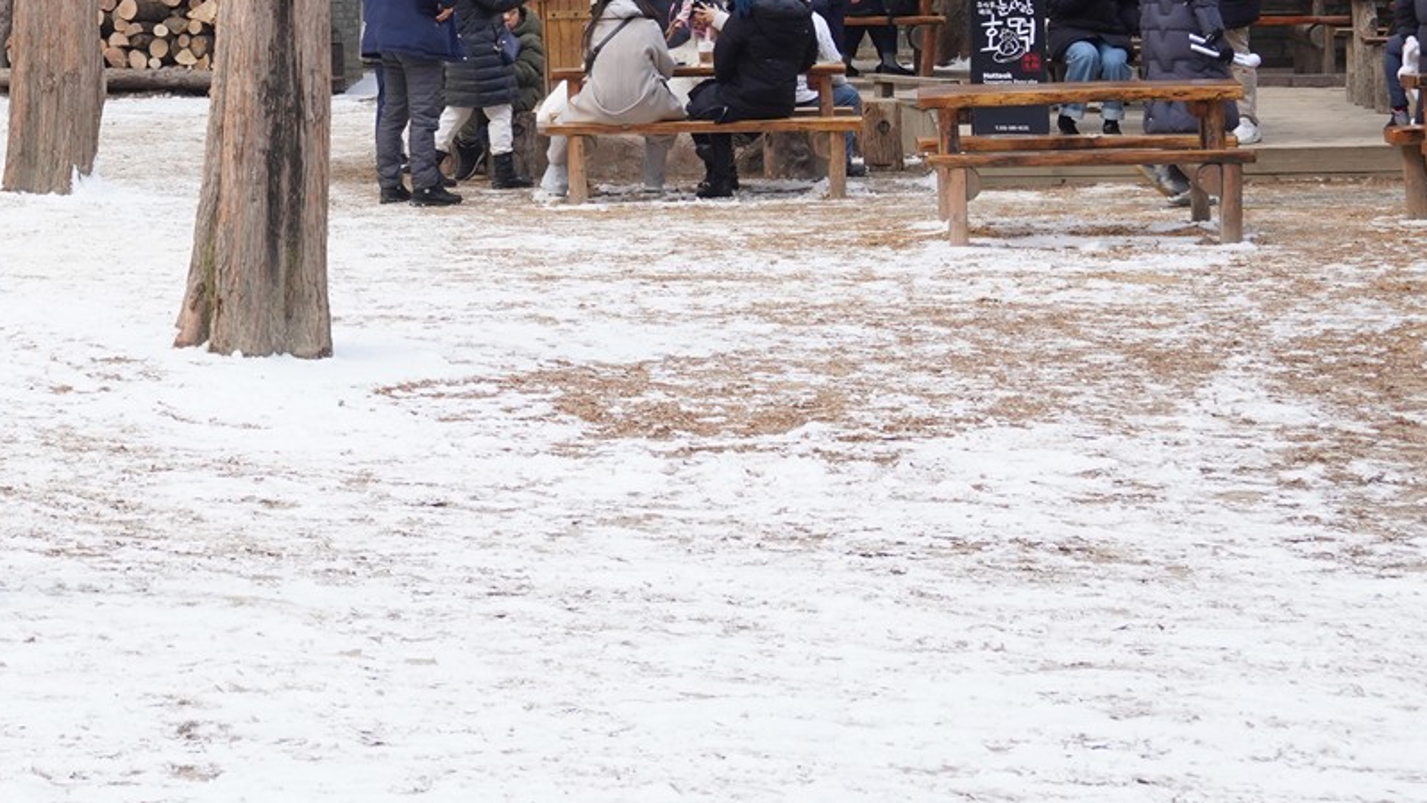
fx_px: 4768
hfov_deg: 16.4
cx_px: -236
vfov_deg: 9.4
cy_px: -331
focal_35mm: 126
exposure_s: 1/100
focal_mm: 48
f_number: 11
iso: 400
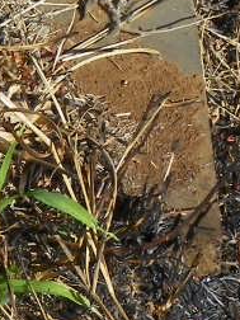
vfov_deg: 6.1
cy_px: 23
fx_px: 2995
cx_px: -493
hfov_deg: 4.4
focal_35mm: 324
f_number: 5
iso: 64
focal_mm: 12.1
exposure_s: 1/200
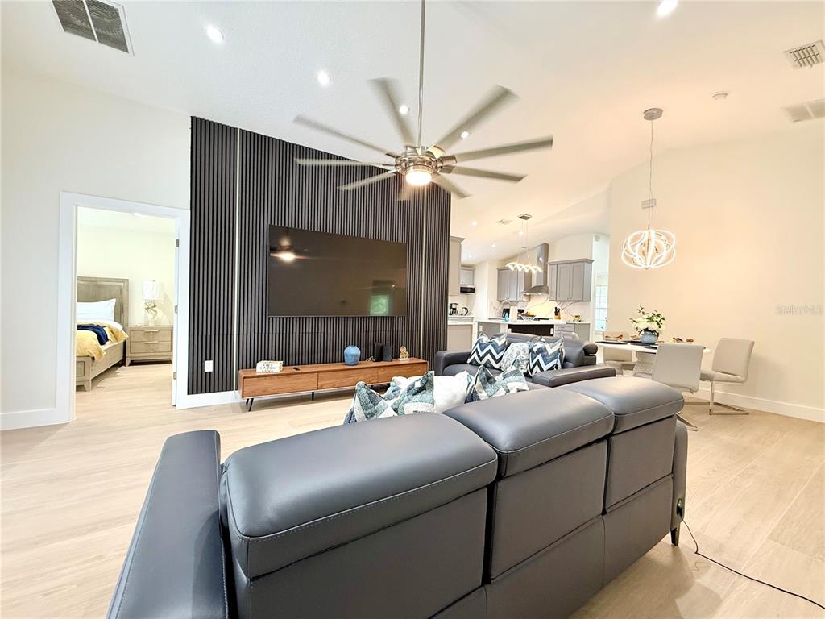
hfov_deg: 102.1
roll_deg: -1.9
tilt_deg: -0.7
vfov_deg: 85.7
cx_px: 412
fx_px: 334
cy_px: 310
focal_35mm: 14
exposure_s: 1/60
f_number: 2.2
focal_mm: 2.22
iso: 200
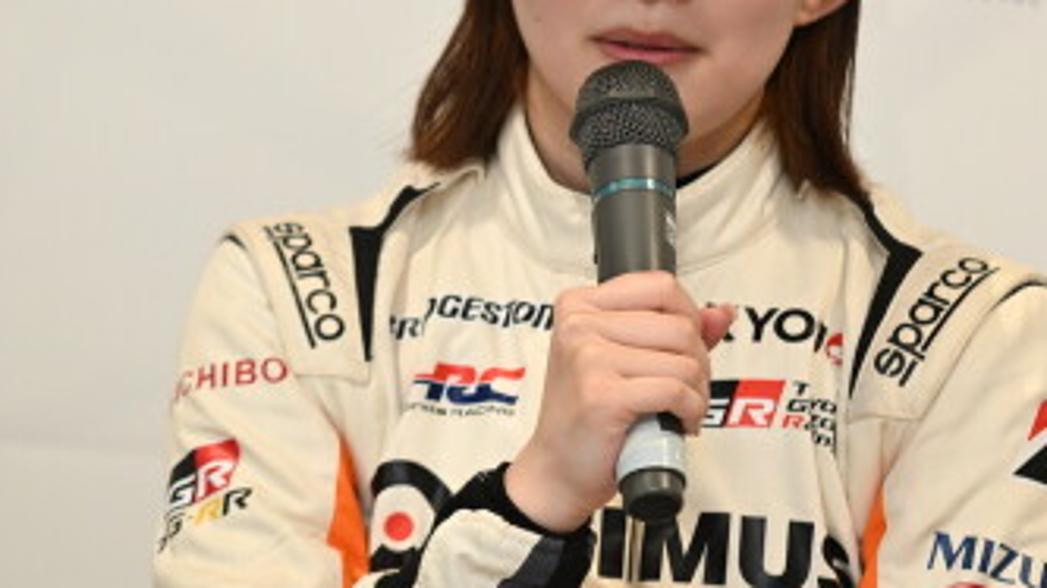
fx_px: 9186
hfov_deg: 6.5
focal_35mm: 331
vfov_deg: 3.7
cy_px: 186
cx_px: 619
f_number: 2.8
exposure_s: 1/200
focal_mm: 130
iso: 720
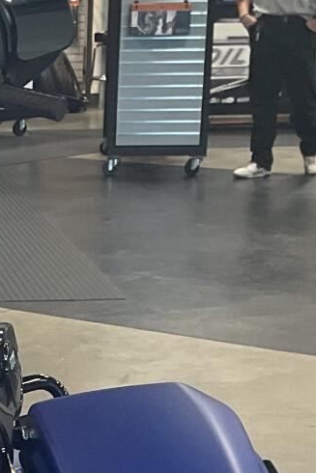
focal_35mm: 123
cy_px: 505
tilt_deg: -19.3
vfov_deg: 16.2
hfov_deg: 10.9
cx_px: -106
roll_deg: +1.6
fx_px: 1618
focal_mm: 3
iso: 64
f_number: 1.8
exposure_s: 1/50
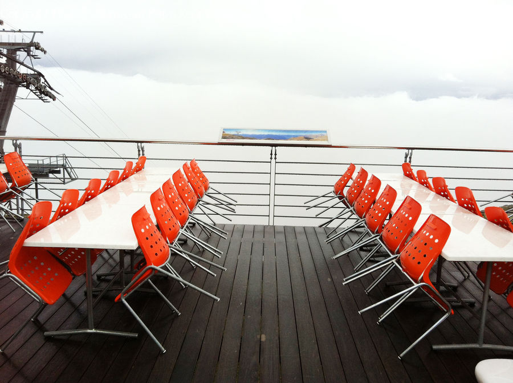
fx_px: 518
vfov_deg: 40.6
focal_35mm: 35
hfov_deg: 52.7
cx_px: 256
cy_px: 192
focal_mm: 3.85
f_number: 2.8
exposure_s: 1/1312
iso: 80
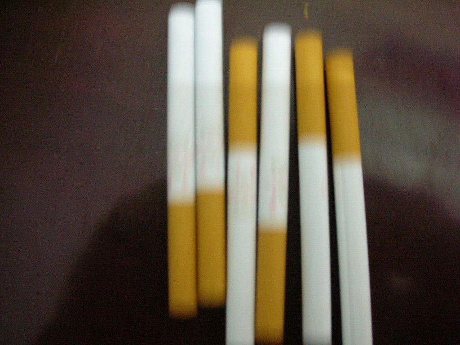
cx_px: 230
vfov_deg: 40.7
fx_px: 465
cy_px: 172
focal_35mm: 35
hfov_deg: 52.6
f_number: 3
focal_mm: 5.8
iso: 200
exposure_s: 1/2.7
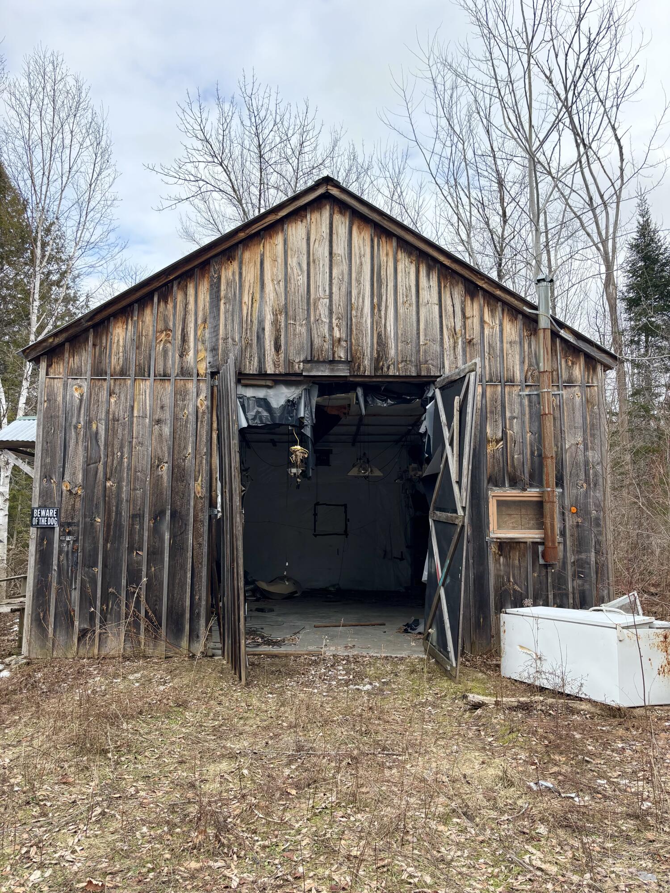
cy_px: 446
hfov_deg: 53.1
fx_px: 671
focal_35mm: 26
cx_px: 335
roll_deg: -0.3
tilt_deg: +6.5
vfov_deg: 67.3
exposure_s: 1/1295
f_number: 1.6
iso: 50
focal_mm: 5.96
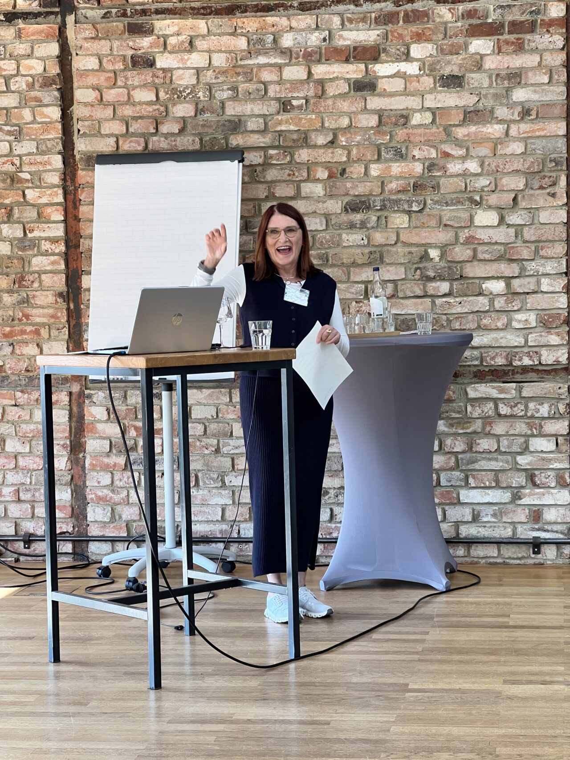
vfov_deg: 25.3
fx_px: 1691
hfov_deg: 19.1
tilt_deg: -2.6
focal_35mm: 77
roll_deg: +0.6
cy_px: 380
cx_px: 285
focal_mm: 9
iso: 200
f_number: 2.8
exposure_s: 1/120
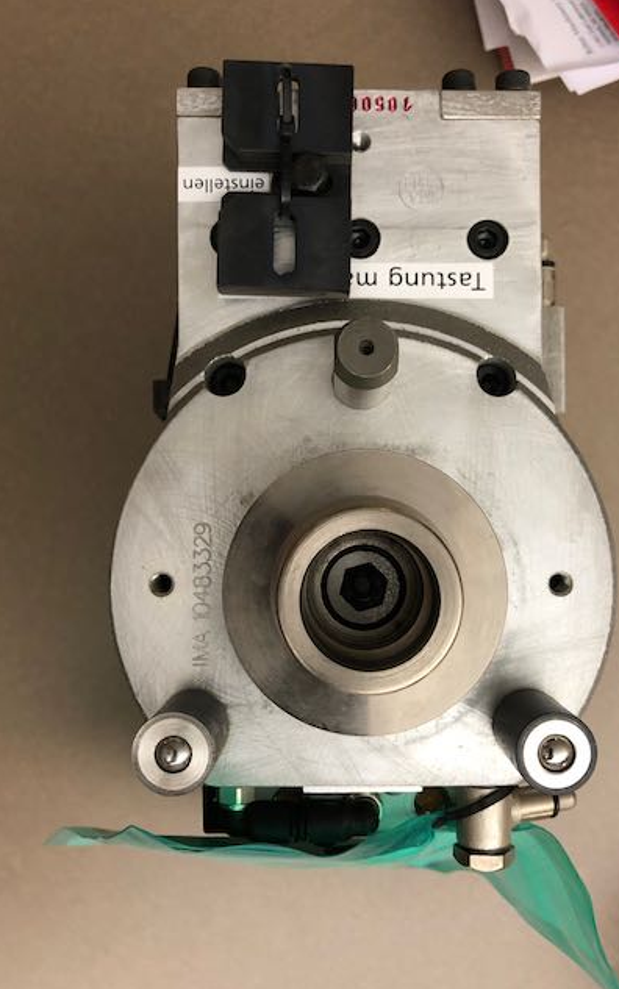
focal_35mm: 30
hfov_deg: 41.8
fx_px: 809
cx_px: 342
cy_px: 495
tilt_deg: -85.3
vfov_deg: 62.9
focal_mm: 3.99
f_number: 1.8
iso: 40
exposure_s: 1/15
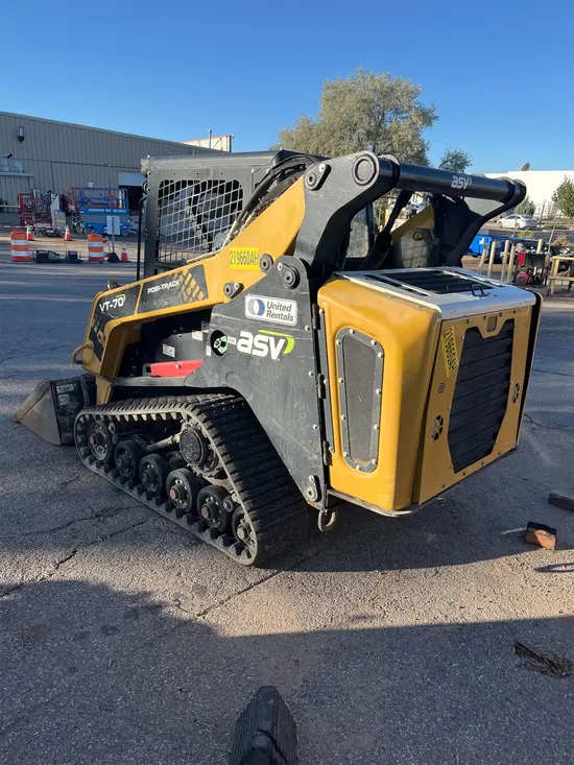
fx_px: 575
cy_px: 382
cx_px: 287
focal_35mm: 26
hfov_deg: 53.1
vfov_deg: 67.3
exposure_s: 1/1389
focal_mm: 5.1
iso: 50
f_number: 1.6
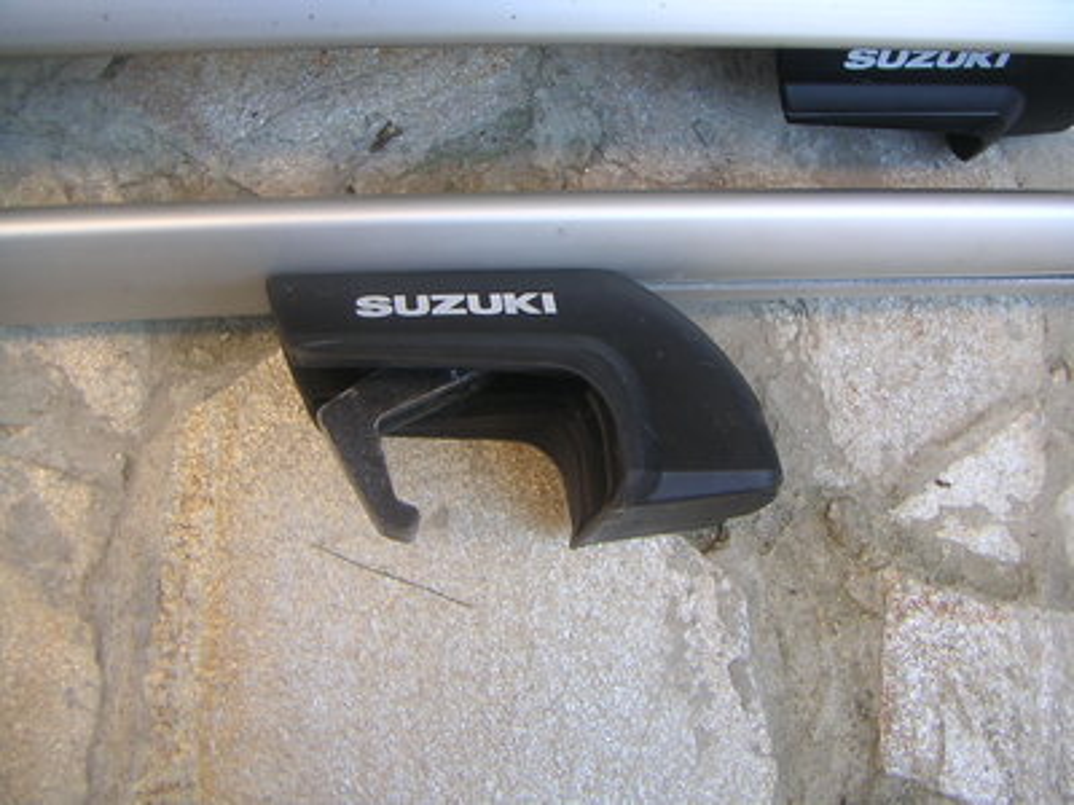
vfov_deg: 38.7
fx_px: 1148
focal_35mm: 37
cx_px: 537
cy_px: 402
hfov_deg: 50.1
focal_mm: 4.8
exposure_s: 1/45
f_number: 2.8
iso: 64
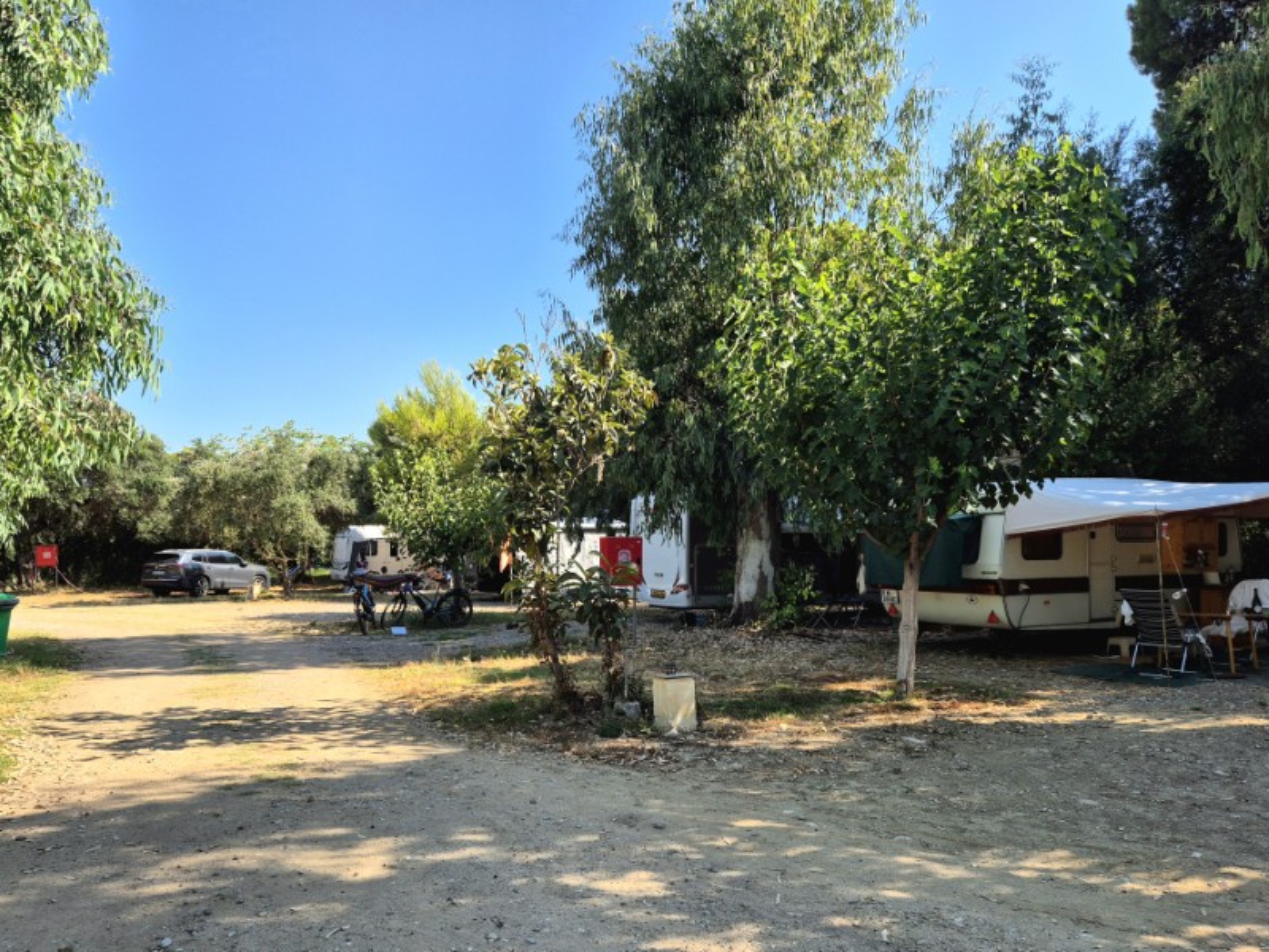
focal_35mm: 23
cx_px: 634
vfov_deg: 58.9
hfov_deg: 73.9
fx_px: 843
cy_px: 476
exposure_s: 1/909
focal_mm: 5.4
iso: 25
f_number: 1.8
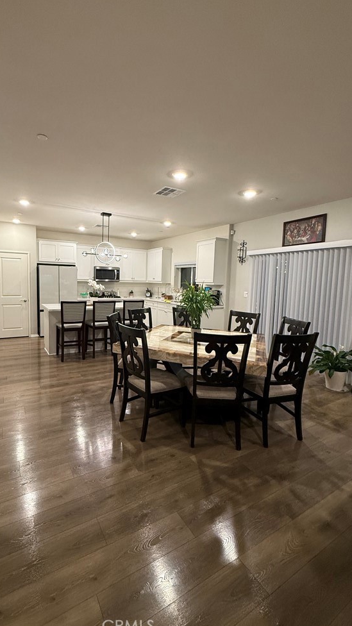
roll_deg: -2.0
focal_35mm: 16
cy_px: 307
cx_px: 146
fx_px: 265
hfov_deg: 66.6
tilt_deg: -5.2
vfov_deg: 99.4
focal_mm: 2.22
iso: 320
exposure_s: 1/60
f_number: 2.2
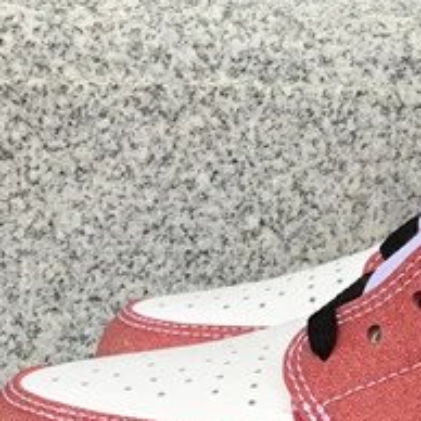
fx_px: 1747
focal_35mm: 127
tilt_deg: -14.0
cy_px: 474
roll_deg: -1.0
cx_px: 610
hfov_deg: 13.1
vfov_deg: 13.4
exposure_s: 1/100
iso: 32
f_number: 2.4
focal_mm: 3.3
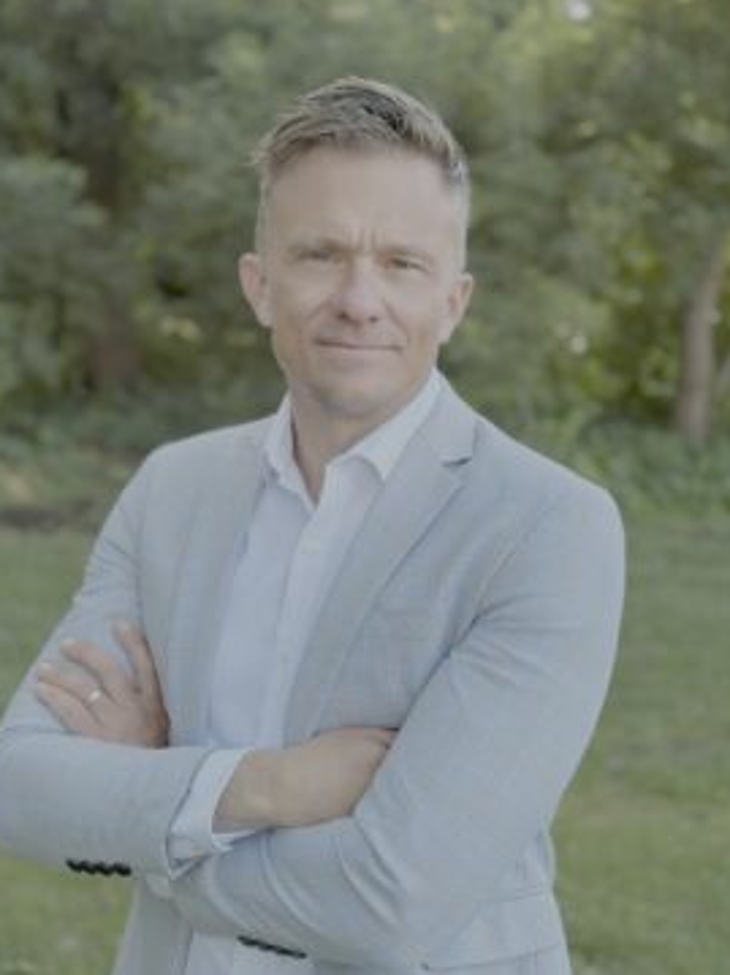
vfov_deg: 33.2
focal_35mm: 58
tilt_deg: -5.5
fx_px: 1632
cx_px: 337
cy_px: 489
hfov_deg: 25.2
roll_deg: -1.8
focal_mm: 5.96
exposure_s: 1/121
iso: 40
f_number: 1.6
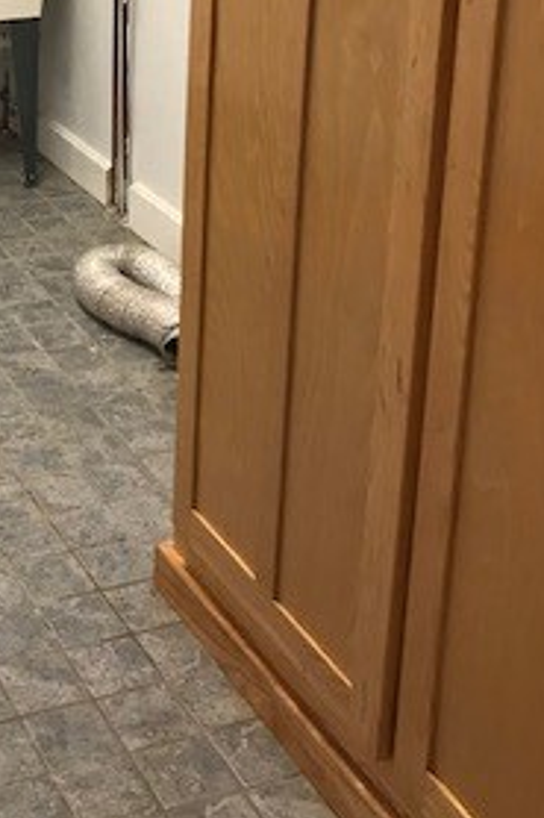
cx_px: -29
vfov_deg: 28.8
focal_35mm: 67
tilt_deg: -15.4
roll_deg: -0.4
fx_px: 1520
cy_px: 68
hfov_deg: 19.6
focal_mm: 3.99
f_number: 1.8
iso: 32
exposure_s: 1/24
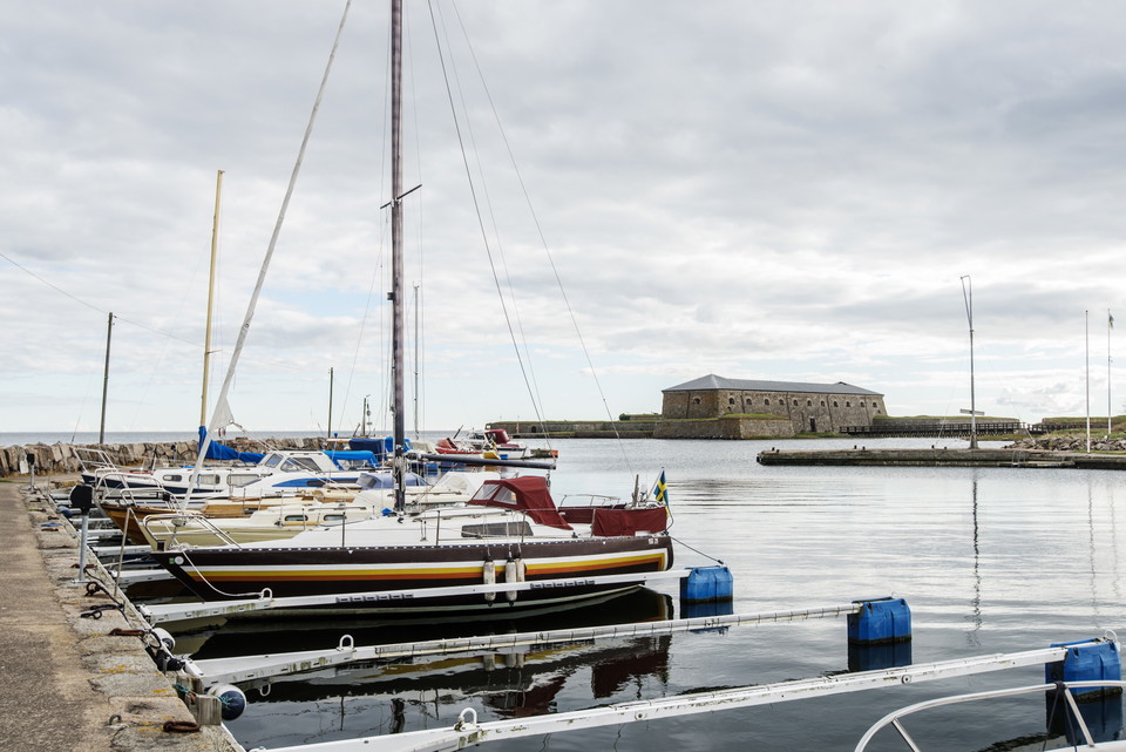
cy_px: 376
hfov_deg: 54.4
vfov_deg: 37.9
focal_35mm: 35
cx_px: 563
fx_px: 1095
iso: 200
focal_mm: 35
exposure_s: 1/160
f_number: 8
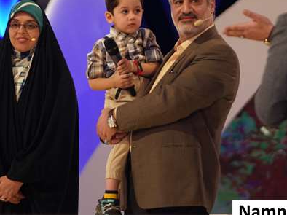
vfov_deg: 5.2
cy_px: 78
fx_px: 2378
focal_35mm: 287
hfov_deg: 6.9
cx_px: 160
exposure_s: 1/200
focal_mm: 131
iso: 2000
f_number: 2.8
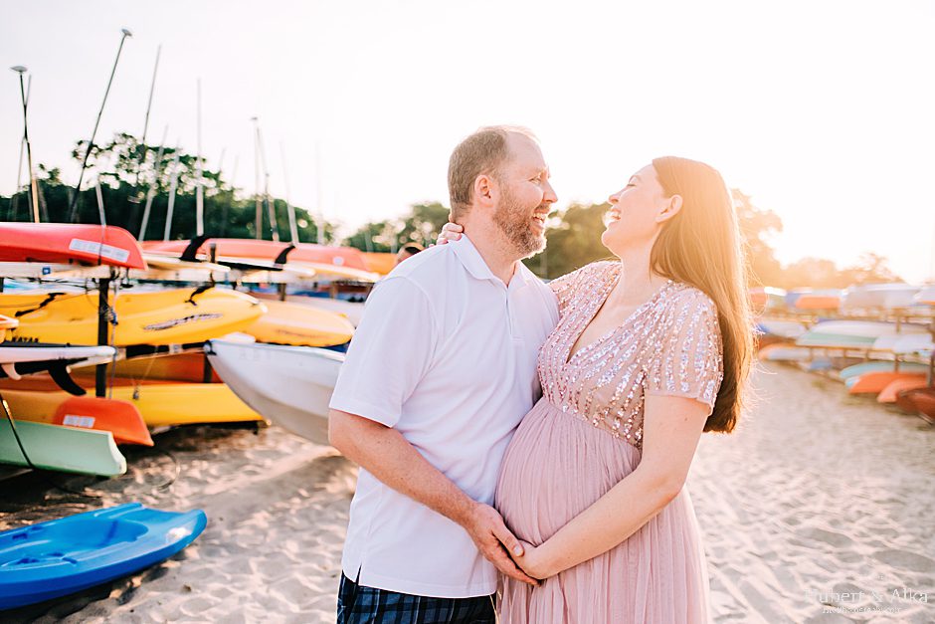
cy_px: 312
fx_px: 909
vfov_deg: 37.9
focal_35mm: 35
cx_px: 468
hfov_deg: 54.4
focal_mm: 35
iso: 640
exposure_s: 1/6400
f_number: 1.8
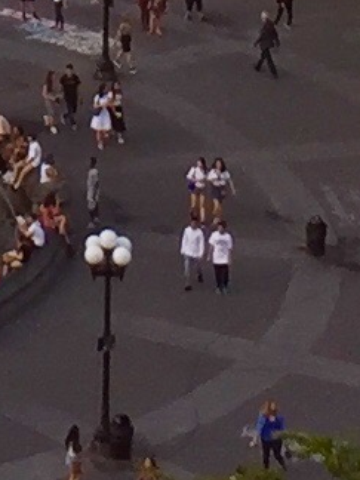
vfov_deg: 6.4
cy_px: -784
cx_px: -323
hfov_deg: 5.0
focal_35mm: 292
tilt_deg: -7.7
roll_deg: -1.6
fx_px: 4049
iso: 32
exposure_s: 1/120
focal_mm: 4.15
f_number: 2.2
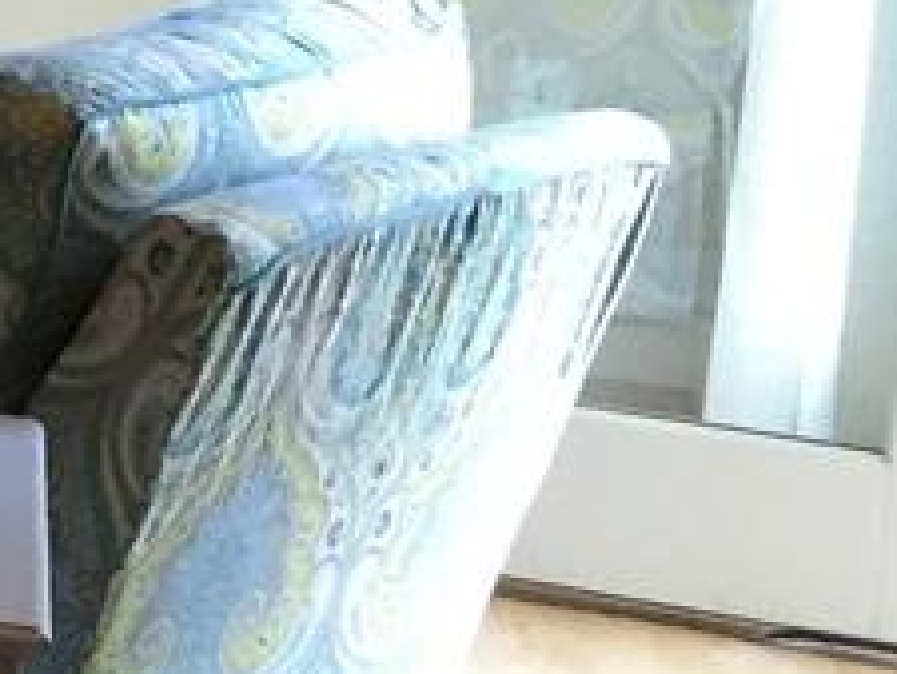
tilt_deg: -9.7
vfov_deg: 8.9
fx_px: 4278
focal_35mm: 165
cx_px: -1499
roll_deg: -0.7
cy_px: -227
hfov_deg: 9.9
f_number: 2.2
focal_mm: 4.15
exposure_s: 1/30
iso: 50
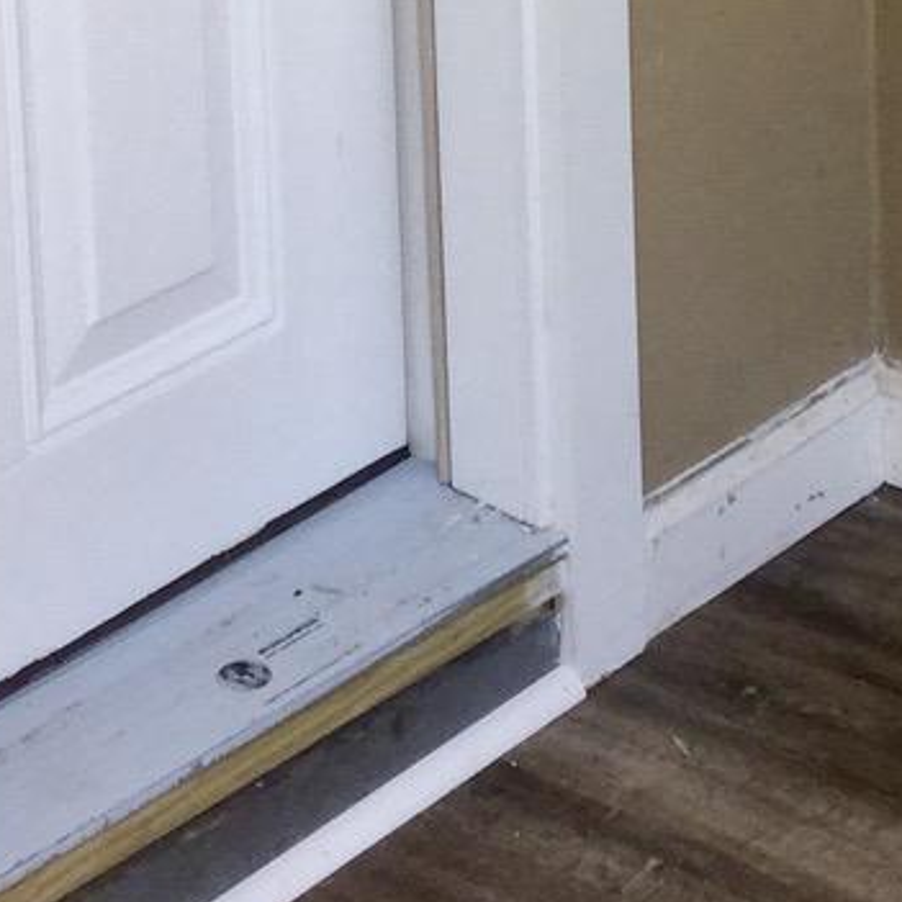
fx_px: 3538
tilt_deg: -12.8
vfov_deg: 13.8
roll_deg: +1.9
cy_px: -383
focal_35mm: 120
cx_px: 499
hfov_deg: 14.5
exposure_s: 1/120
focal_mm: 3.3
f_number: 2.4
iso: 40
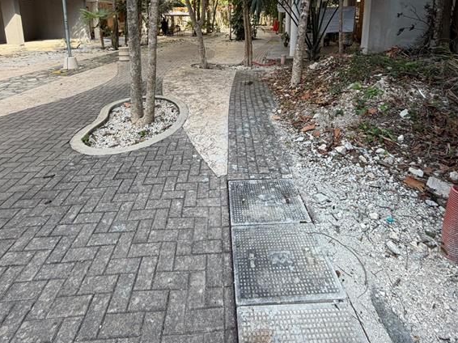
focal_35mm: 19
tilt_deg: -9.9
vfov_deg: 62.3
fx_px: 251
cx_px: 229
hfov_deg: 84.7
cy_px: 64
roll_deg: -0.5
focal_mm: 2.22
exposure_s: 1/120
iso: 80
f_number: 2.2
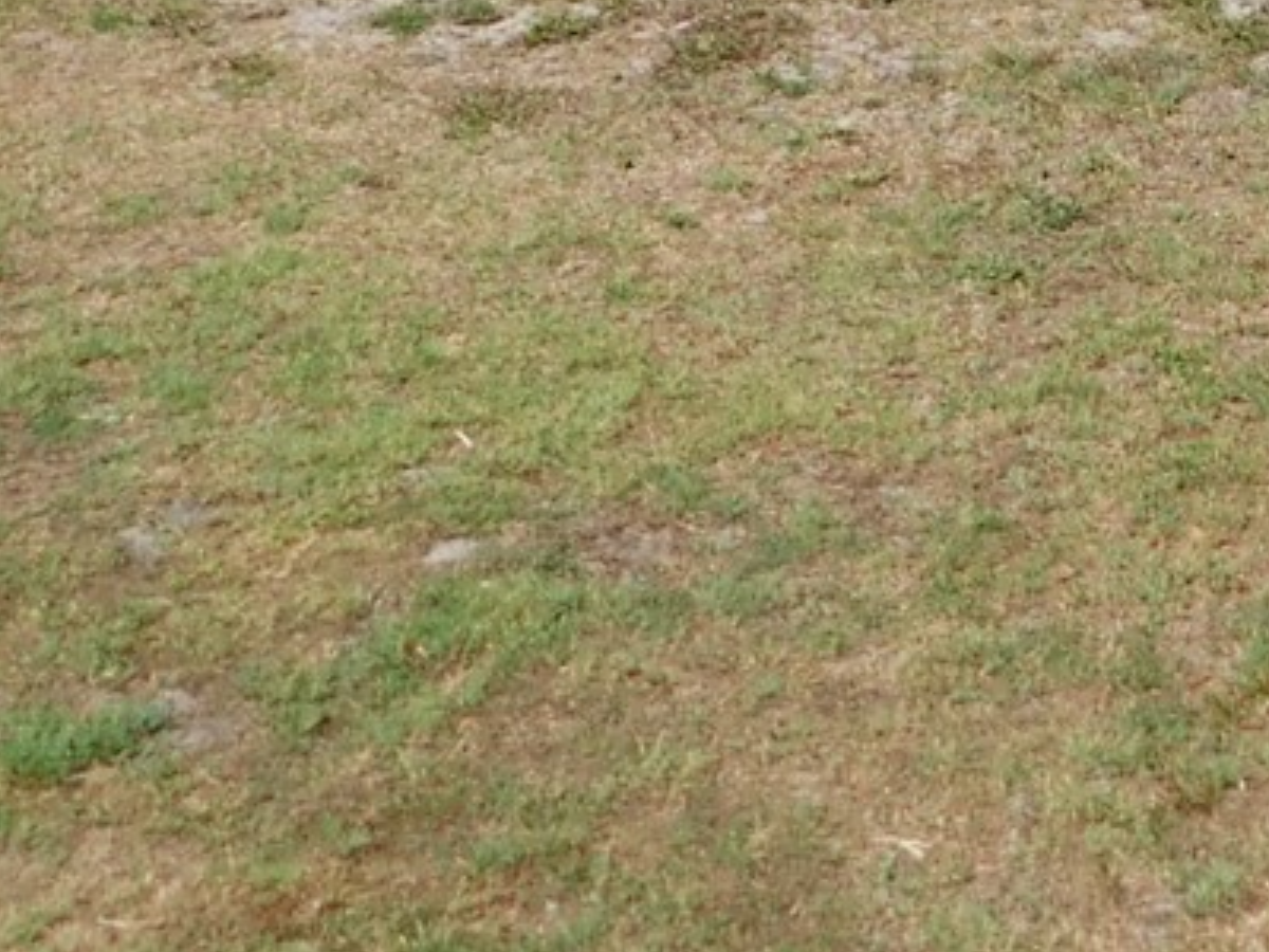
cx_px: 1288
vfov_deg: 13.8
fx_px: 3373
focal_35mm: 92
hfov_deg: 20.6
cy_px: -898
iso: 125
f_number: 6
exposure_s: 1/500
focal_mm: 4
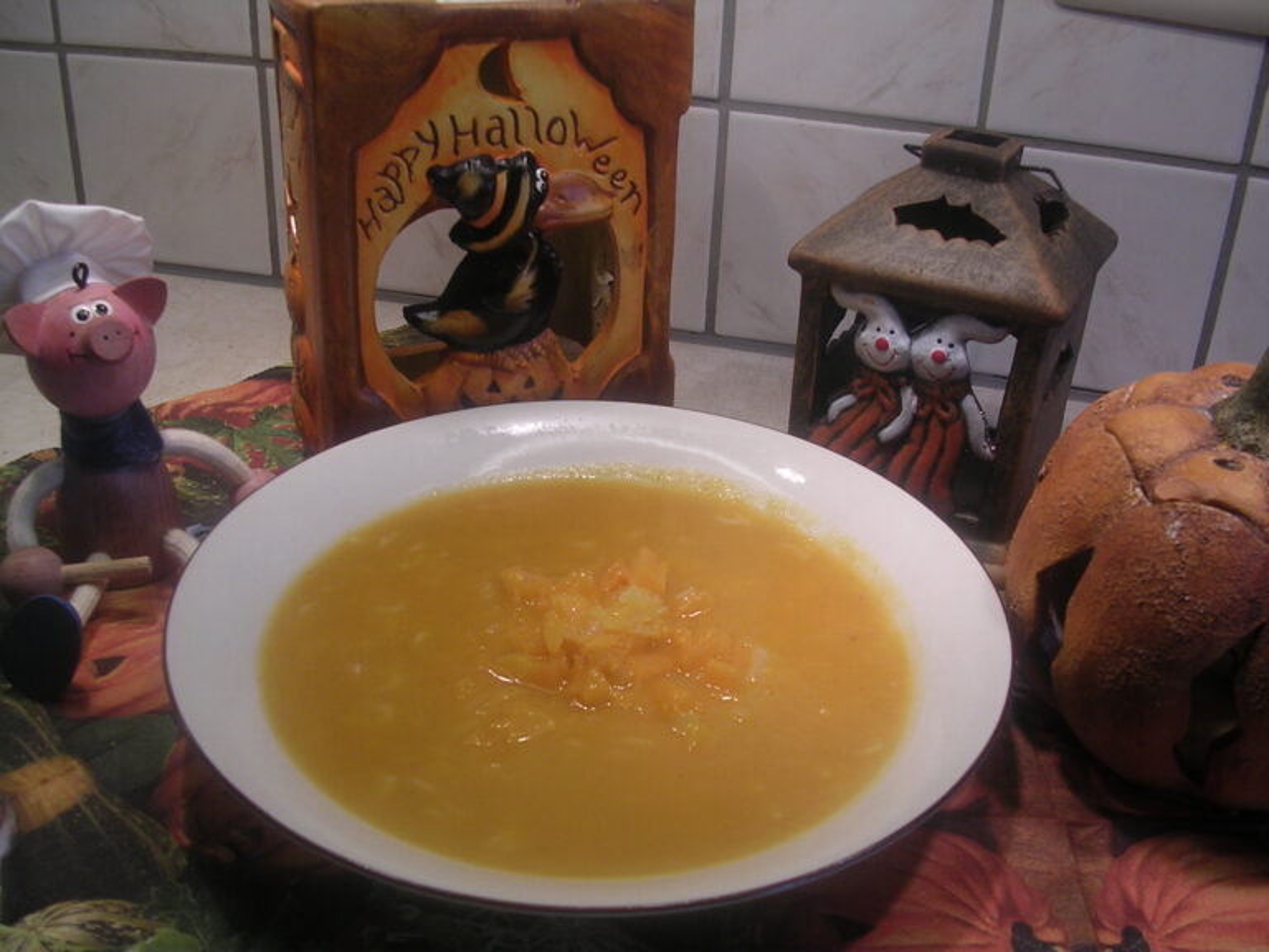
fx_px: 1393
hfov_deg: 49.0
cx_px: 634
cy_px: 476
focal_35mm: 38
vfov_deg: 37.7
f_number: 2.8
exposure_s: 1/48.5
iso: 100
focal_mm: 5.8
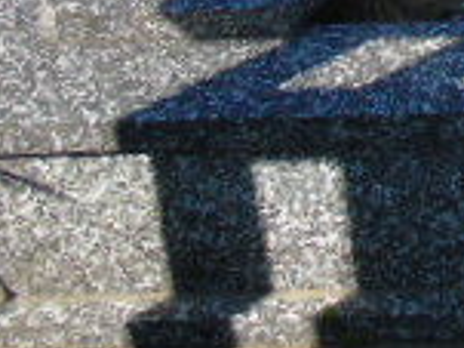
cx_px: 756
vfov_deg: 12.2
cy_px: -376
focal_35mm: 106
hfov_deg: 16.4
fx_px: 1420
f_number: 3.4
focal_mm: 4.4
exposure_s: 1/640
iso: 80
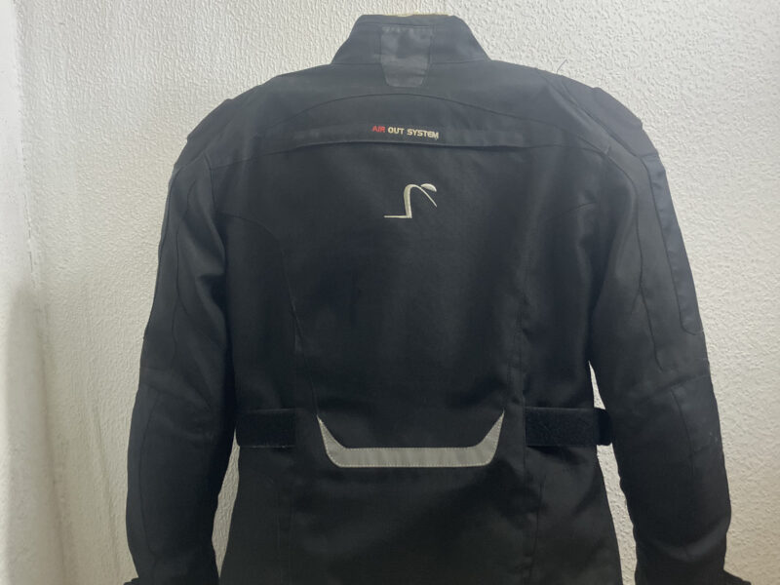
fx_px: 631
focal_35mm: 28
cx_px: 390
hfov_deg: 63.4
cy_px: 292
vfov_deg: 49.7
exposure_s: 1/100
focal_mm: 3.99
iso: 80
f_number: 1.8
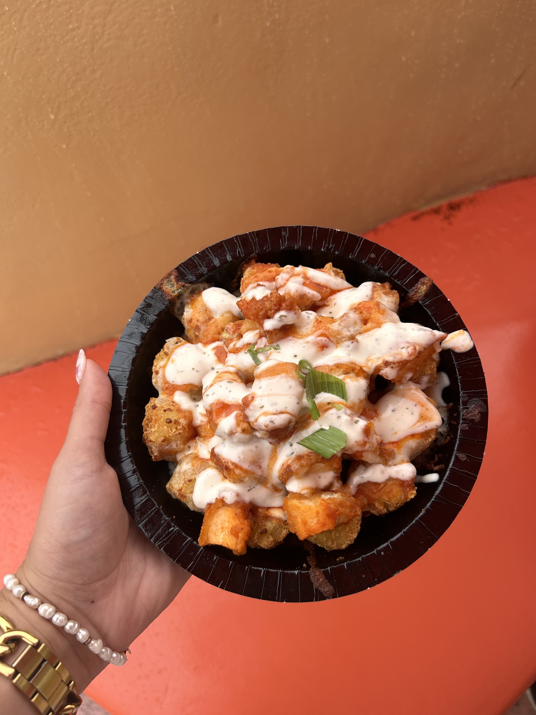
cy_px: 358
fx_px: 537
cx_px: 268
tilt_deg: -64.8
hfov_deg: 53.1
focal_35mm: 26
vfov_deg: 67.3
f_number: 1.5
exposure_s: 1/775
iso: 50
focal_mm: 5.7
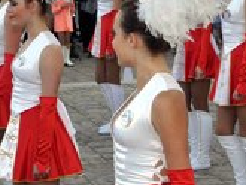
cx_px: 264
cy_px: 201
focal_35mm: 204
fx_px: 1451
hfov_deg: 9.6
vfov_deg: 7.3
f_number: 13
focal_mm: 36
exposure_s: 1/100
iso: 640
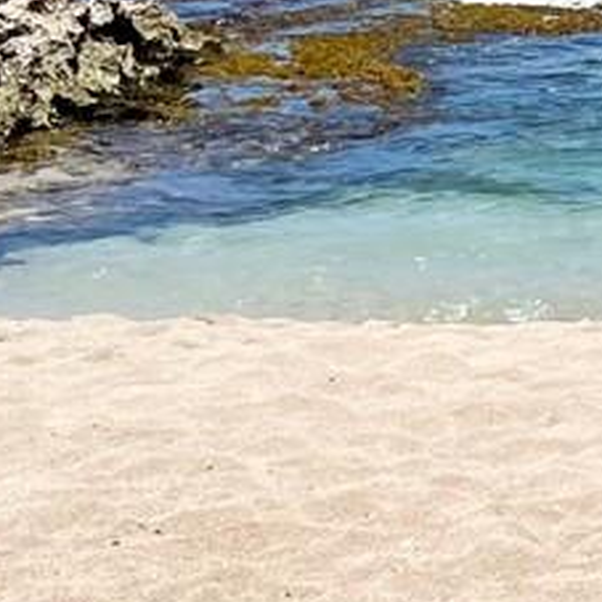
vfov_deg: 10.7
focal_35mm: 162
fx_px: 3187
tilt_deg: -3.8
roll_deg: -0.3
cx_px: 1196
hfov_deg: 10.0
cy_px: -61
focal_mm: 5.1
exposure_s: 1/7874
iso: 50
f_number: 1.6
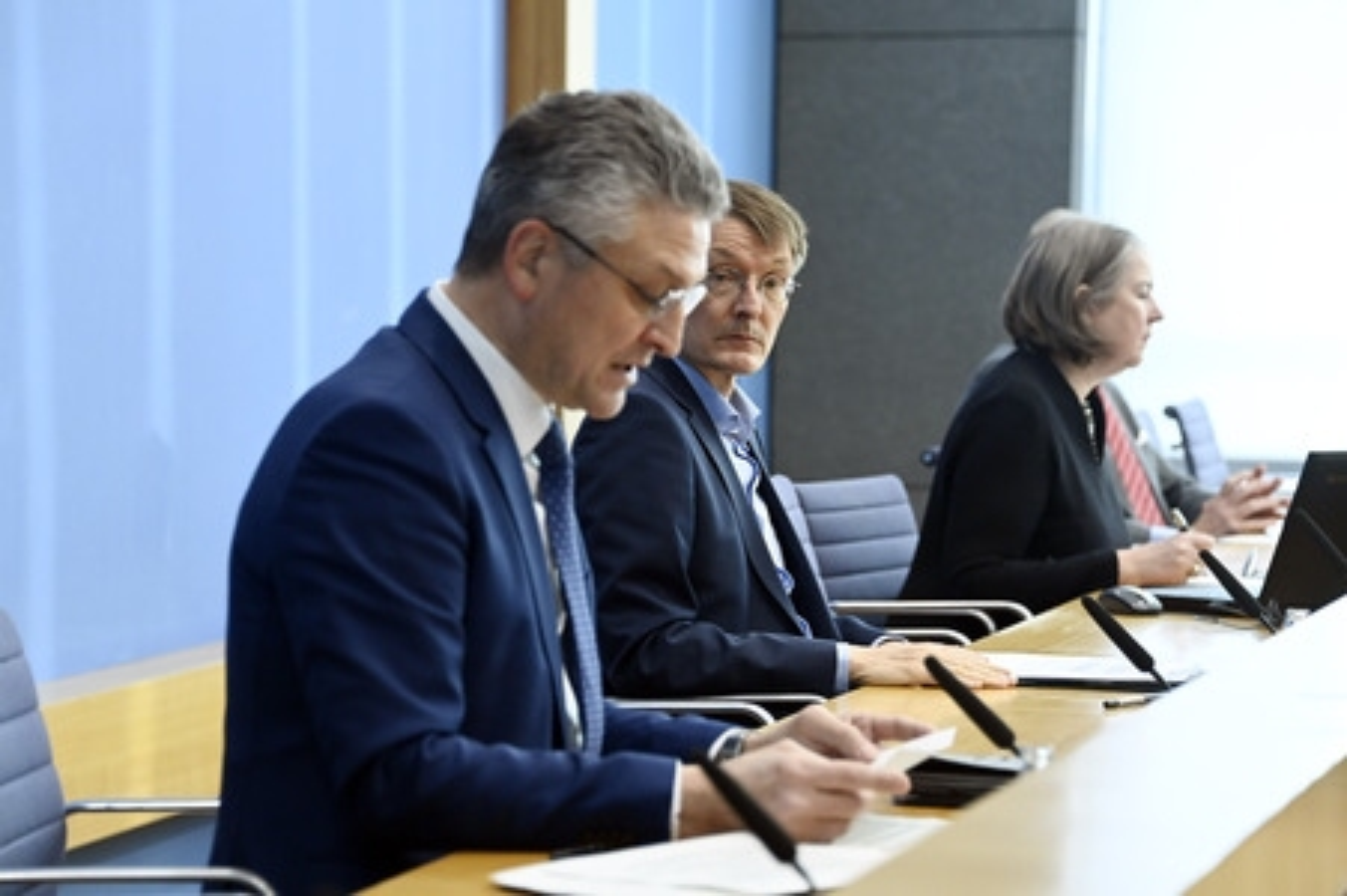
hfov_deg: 15.2
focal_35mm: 135
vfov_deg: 10.1
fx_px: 5047
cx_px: 674
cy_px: 448
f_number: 5.6
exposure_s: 1/320
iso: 2500
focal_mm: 135
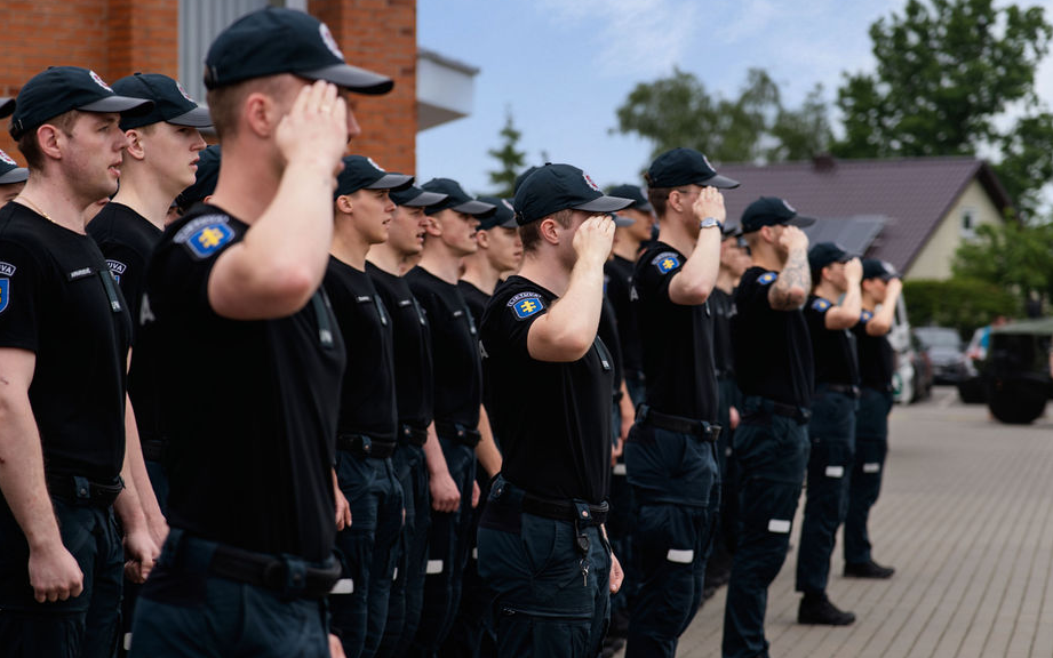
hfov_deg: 17.5
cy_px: 309
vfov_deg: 11.0
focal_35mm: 119
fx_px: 3416
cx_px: 555
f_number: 4
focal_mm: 105
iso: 50
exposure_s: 1/250
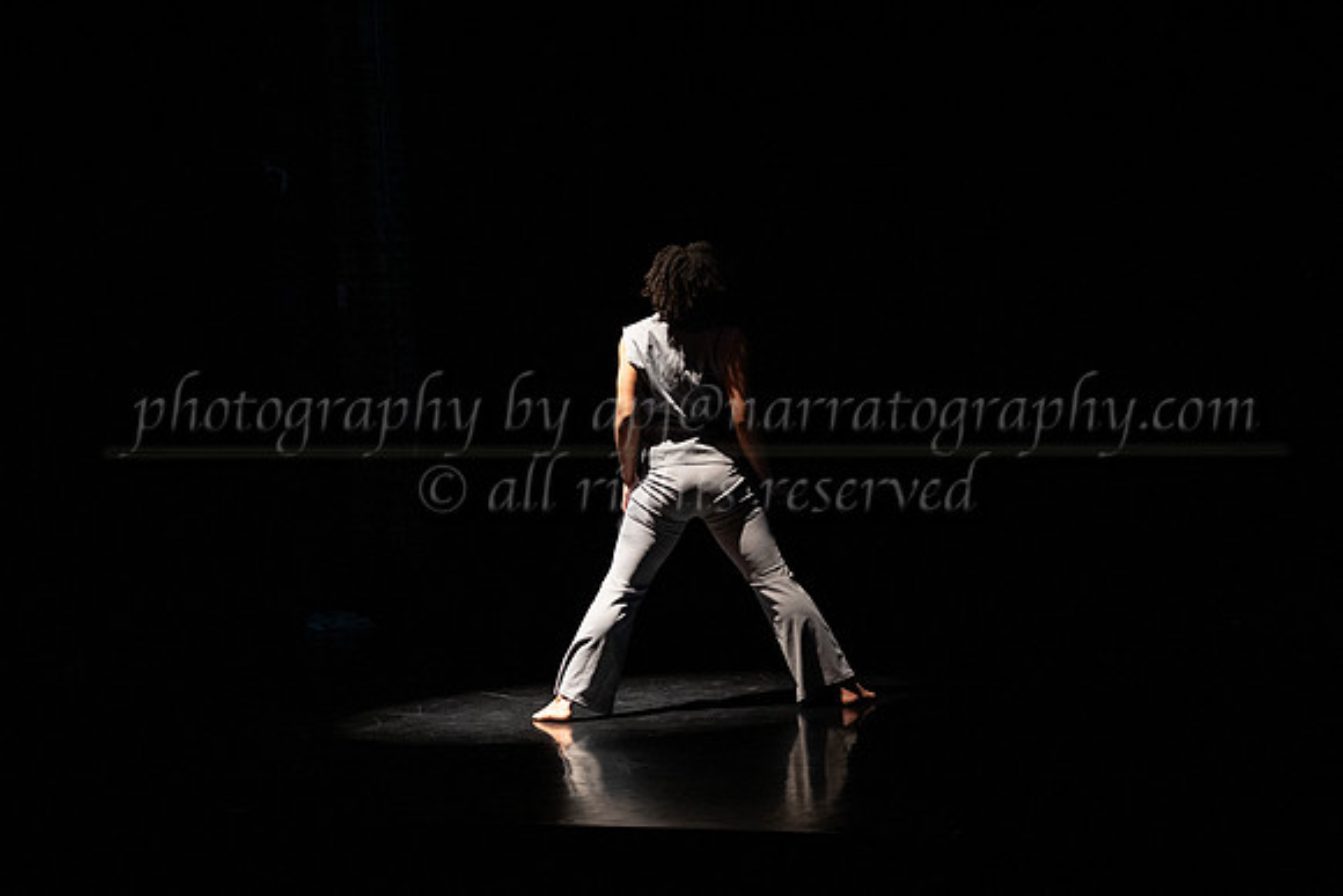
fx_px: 2798
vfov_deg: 18.2
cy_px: 448
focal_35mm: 75
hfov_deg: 27.0
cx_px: 672
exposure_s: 1/400
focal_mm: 75
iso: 6400
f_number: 4
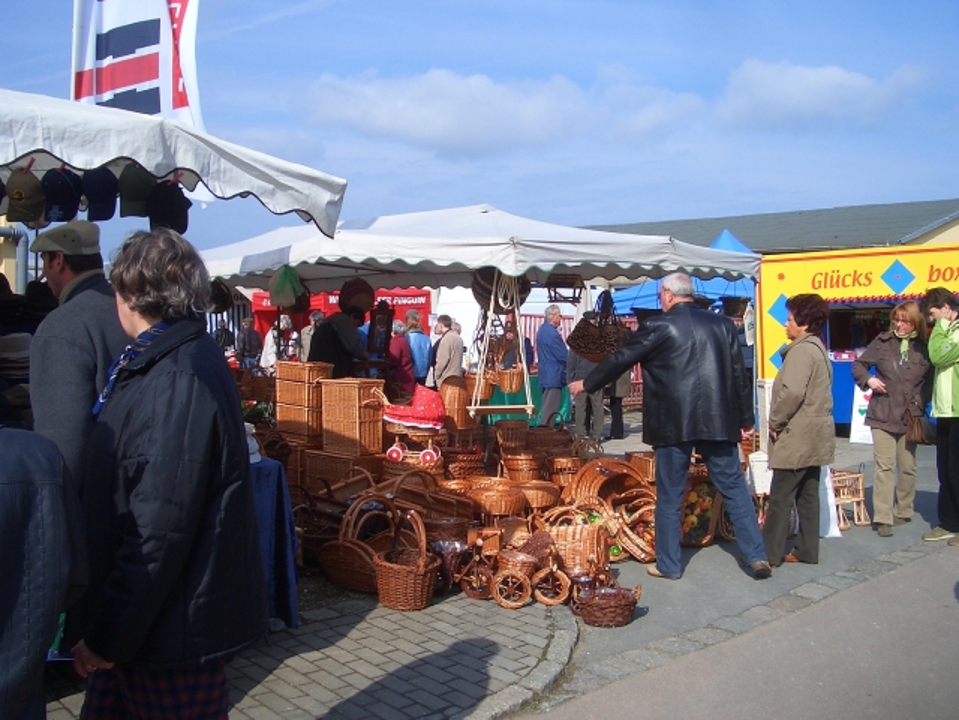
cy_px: 360
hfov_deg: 52.6
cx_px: 480
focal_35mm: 35
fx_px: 970
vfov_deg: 40.7
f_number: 4.3
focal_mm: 5.8
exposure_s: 1/640
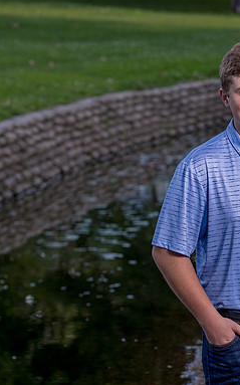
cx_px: 257
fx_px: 1456
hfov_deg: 9.3
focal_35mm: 139
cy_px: 191
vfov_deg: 15.0
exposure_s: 1/160
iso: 200
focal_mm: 90
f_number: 4
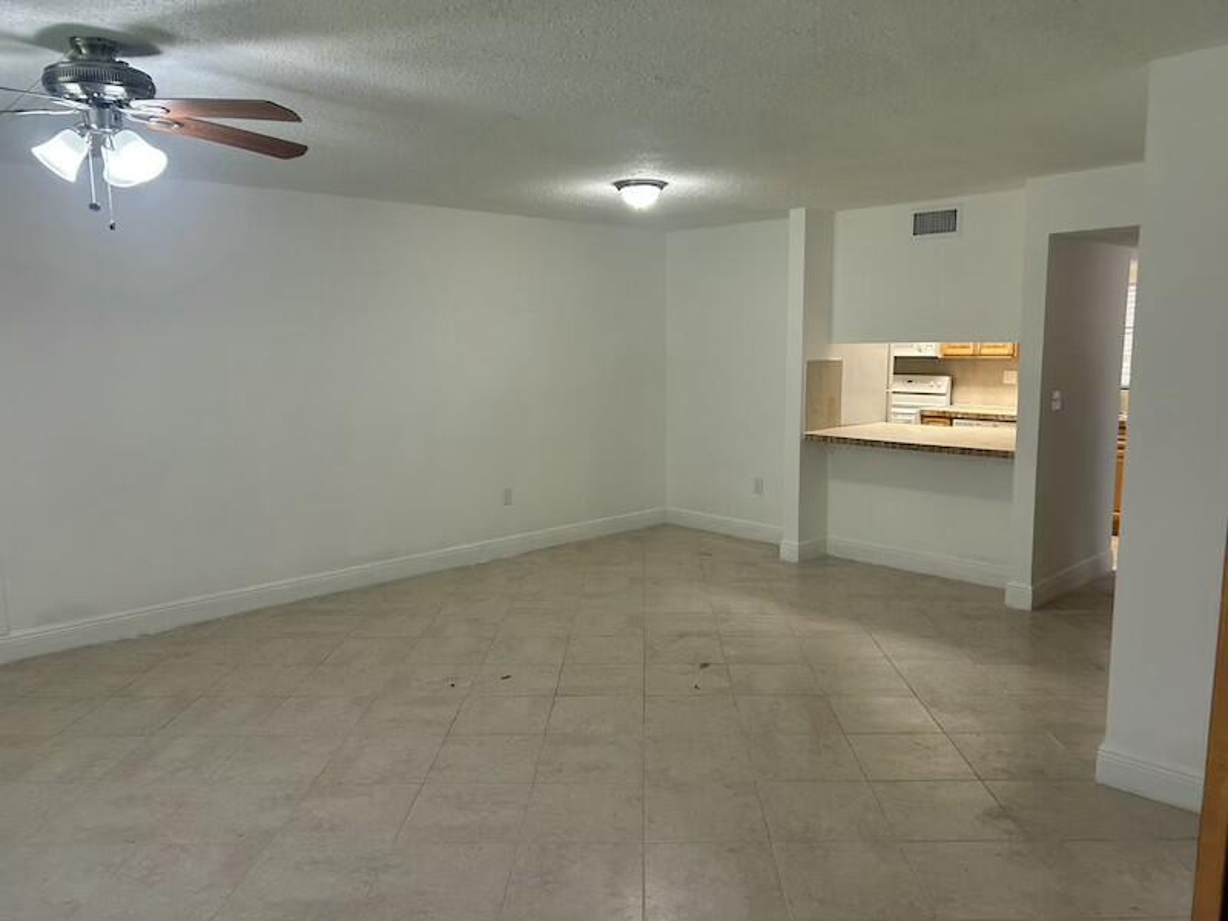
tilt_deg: -6.6
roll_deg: +0.2
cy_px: 460
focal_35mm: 26
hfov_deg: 67.3
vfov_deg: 53.1
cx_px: 614
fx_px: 922
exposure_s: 1/120
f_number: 1.5
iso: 80
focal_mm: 5.7
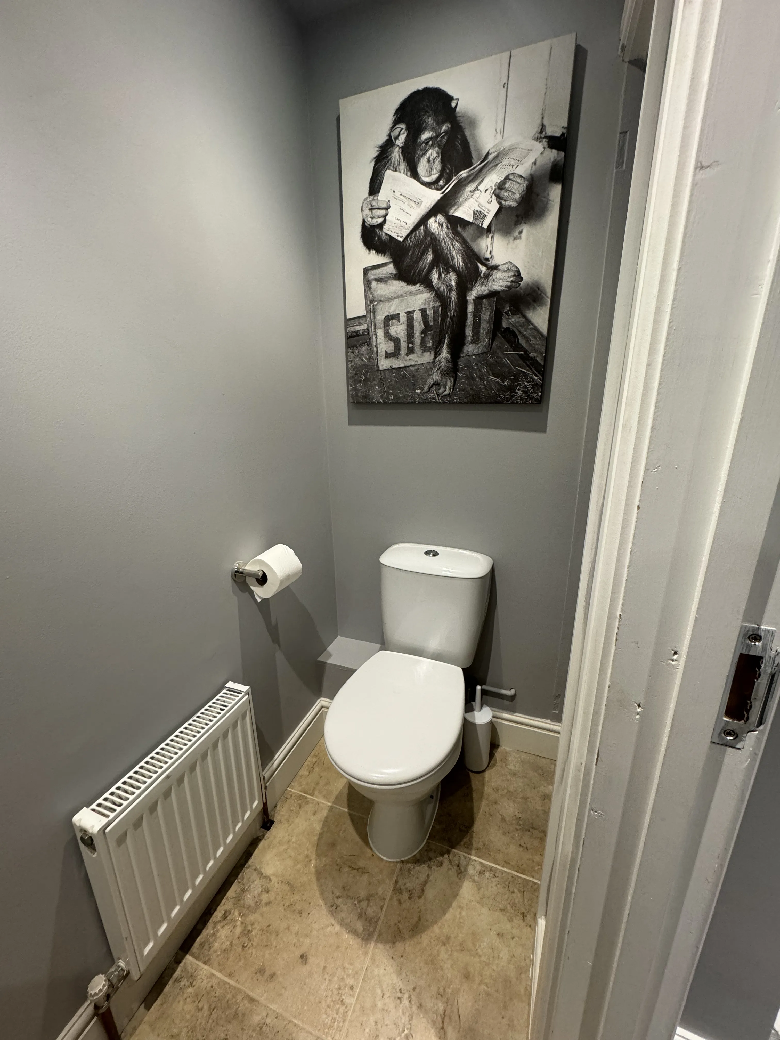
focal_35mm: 14
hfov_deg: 85.7
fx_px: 421
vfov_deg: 102.1
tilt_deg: -16.0
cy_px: 520
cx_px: 390
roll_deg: +1.0
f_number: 2.2
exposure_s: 1/50
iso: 250
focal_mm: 2.22
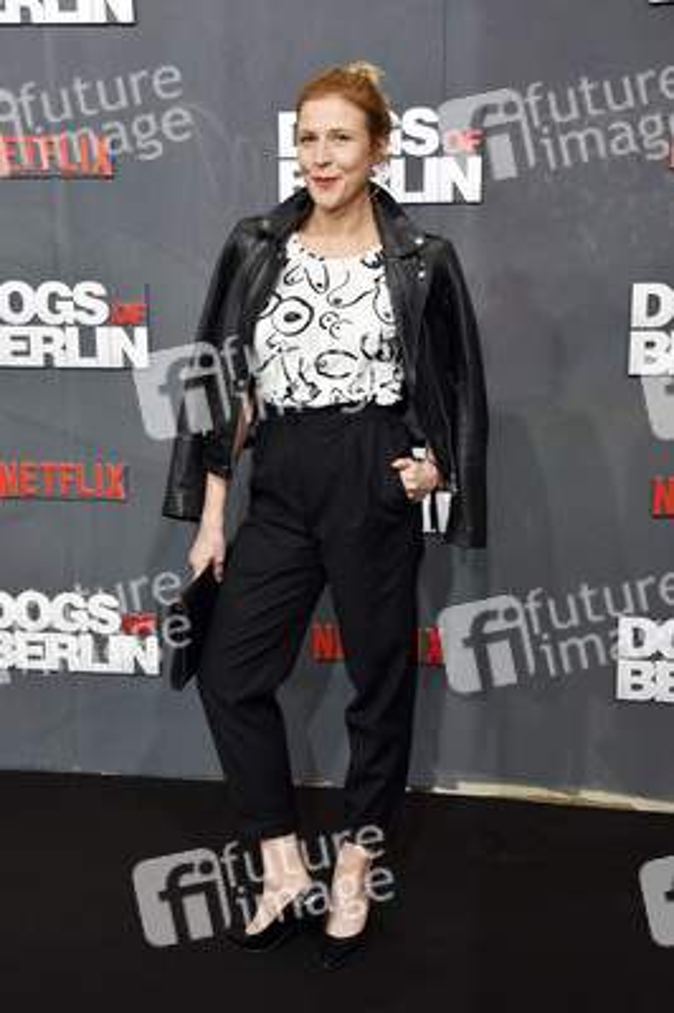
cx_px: 337
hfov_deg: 28.0
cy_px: 506
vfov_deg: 41.1
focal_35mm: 48
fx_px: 1350
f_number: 7.1
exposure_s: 1/200
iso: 250
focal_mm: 48
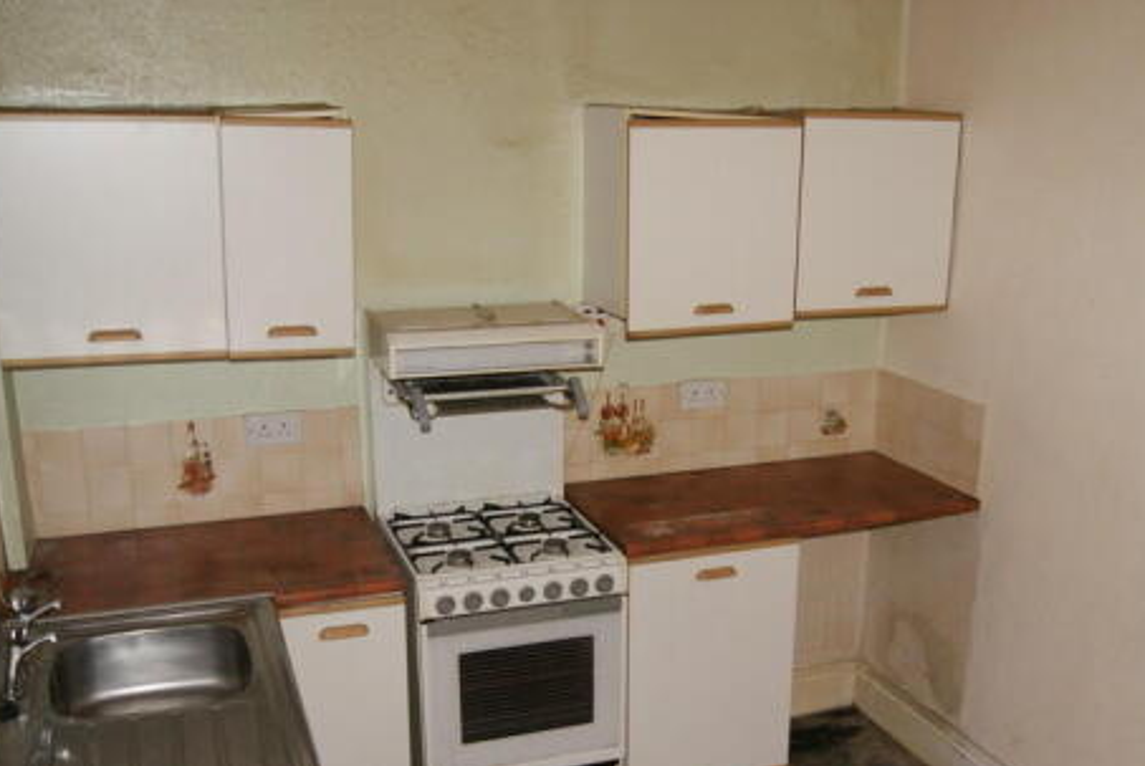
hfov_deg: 49.3
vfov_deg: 34.0
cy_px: 507
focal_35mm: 39
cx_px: 669
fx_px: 1242
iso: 400
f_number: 5.6
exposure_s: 1/60
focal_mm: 18
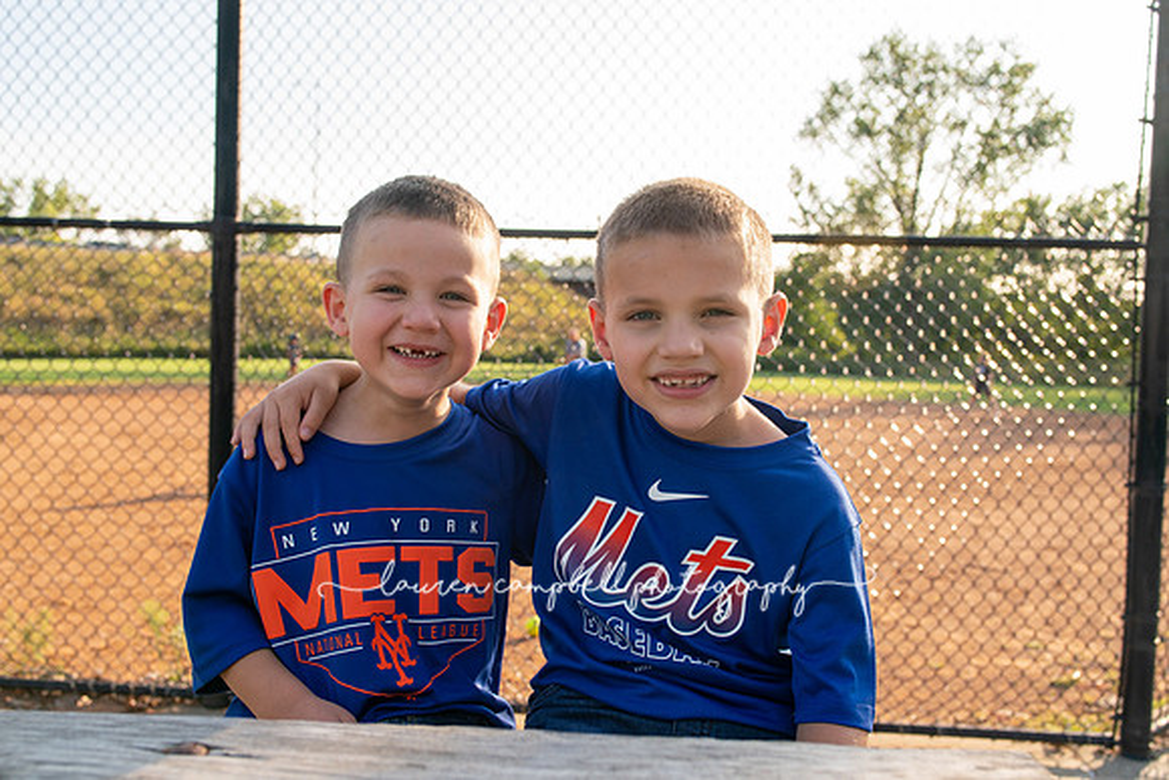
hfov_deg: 54.4
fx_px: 1137
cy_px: 390
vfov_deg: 37.9
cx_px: 584
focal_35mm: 35
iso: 400
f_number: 6.3
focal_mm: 35
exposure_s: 1/250
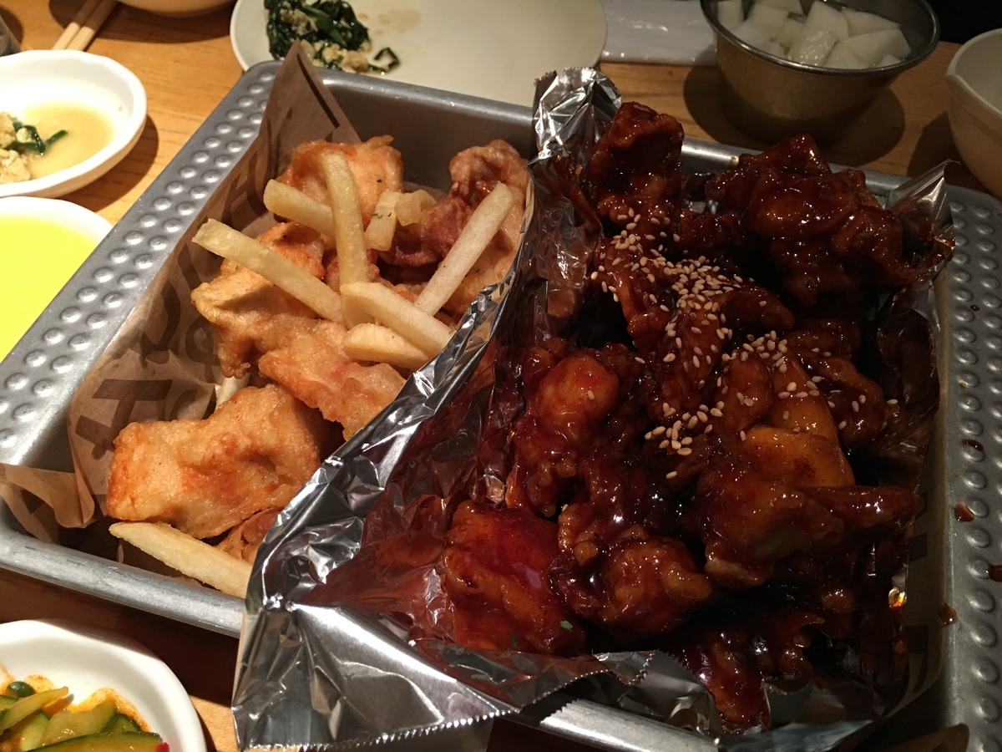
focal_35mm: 29
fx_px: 839
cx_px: 501
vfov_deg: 48.2
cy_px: 376
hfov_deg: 61.7
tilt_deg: -50.7
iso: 100
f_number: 2.2
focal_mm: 4.15
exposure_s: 1/15
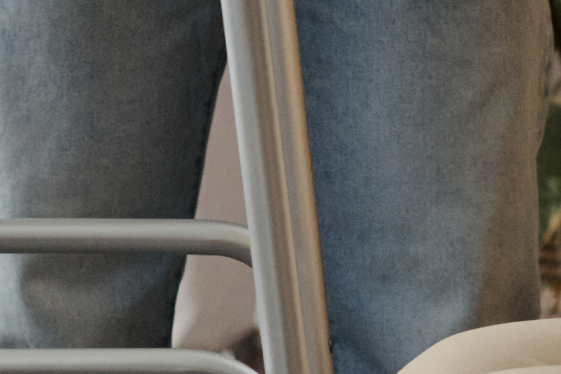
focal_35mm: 573
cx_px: 614
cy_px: -410
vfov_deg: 2.4
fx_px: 8926
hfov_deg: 3.6
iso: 1600
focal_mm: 85
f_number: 4
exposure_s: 1/320
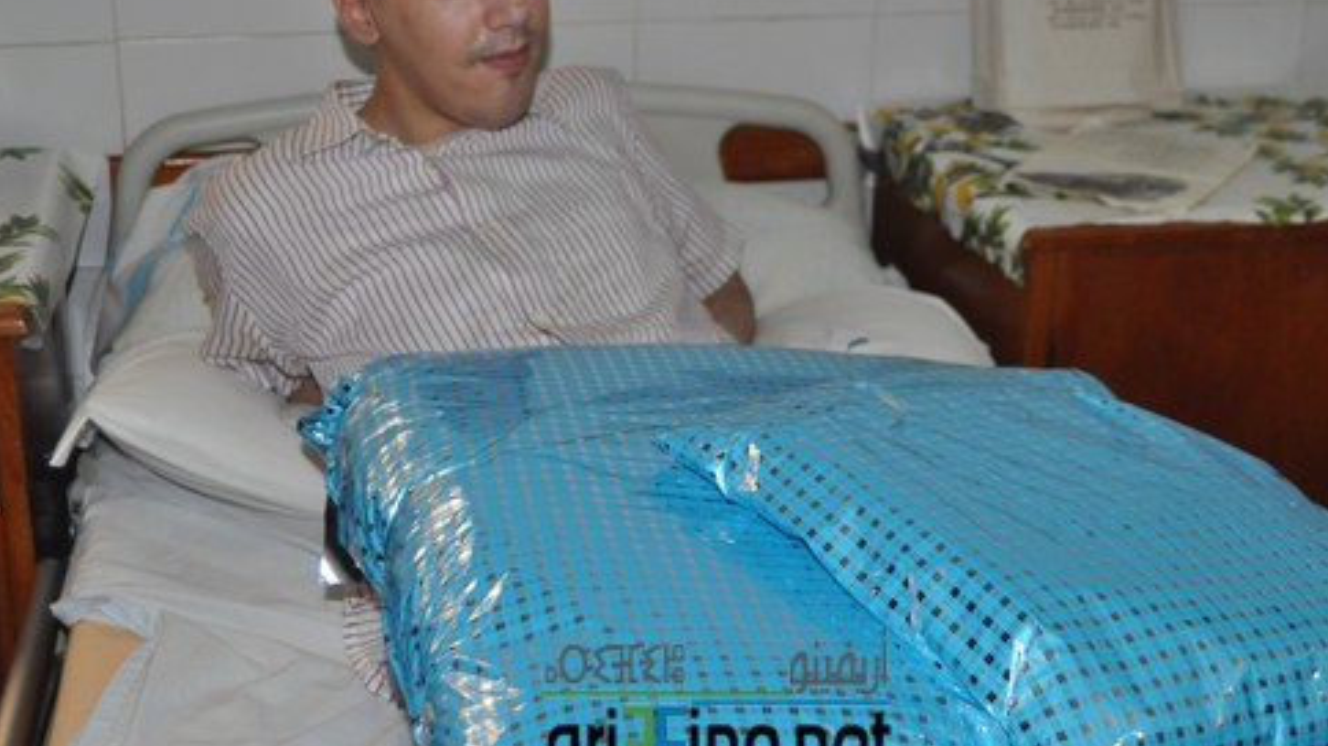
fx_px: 1901
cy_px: 276
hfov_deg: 38.5
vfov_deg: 22.2
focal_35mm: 54
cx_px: 716
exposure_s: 1/60
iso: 800
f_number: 4
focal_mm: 26
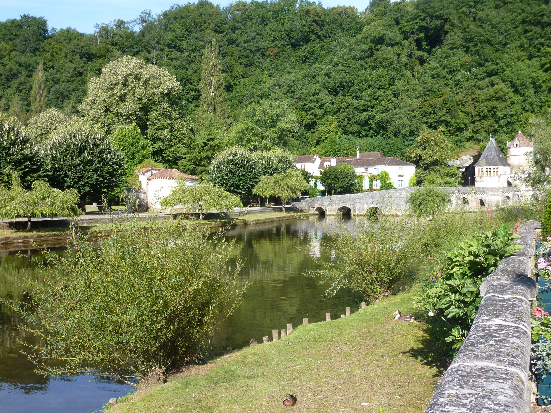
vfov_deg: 36.0
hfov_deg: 46.8
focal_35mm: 40
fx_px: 637
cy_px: 206
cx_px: 276
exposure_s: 1/320
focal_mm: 6.5
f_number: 4
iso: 80
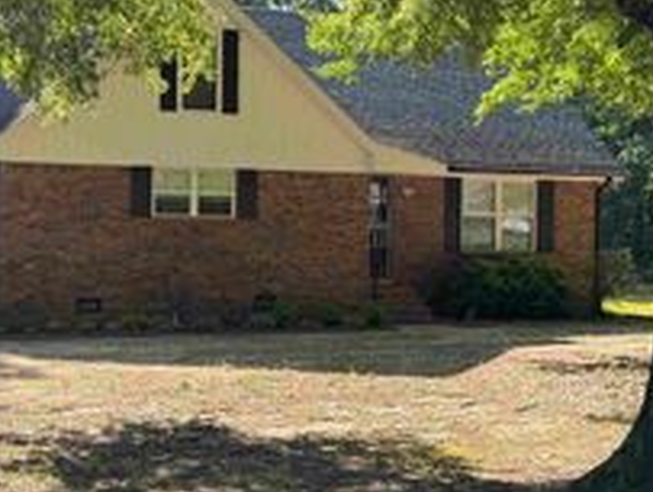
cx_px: 206
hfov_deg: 32.3
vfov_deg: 24.8
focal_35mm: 59
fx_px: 1115
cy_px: 185
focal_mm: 6.76
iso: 80
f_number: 1.78
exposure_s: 1/822
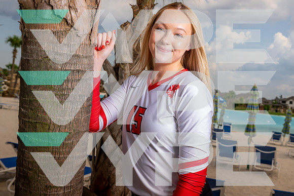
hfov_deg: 48.4
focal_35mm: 40
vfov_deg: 33.4
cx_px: 147
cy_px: 98
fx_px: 327
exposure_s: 1/250
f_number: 8
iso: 100
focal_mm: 40
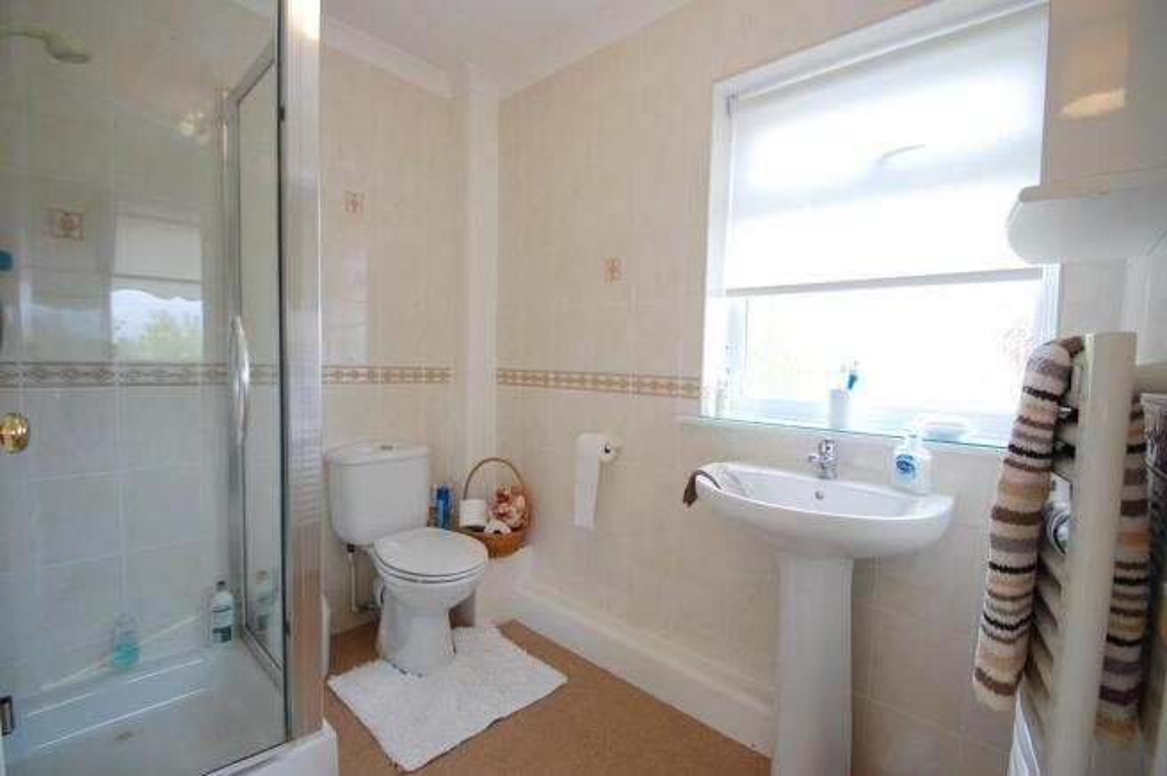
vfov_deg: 77.2
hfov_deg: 100.4
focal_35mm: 15
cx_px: 584
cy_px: 388
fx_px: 486
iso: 400
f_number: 5
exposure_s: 1/100
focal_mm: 10
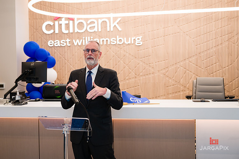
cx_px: 119
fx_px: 292
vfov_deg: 30.5
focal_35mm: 44
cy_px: 75
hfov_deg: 44.6
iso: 400
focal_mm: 41
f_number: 3.2
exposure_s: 1/200
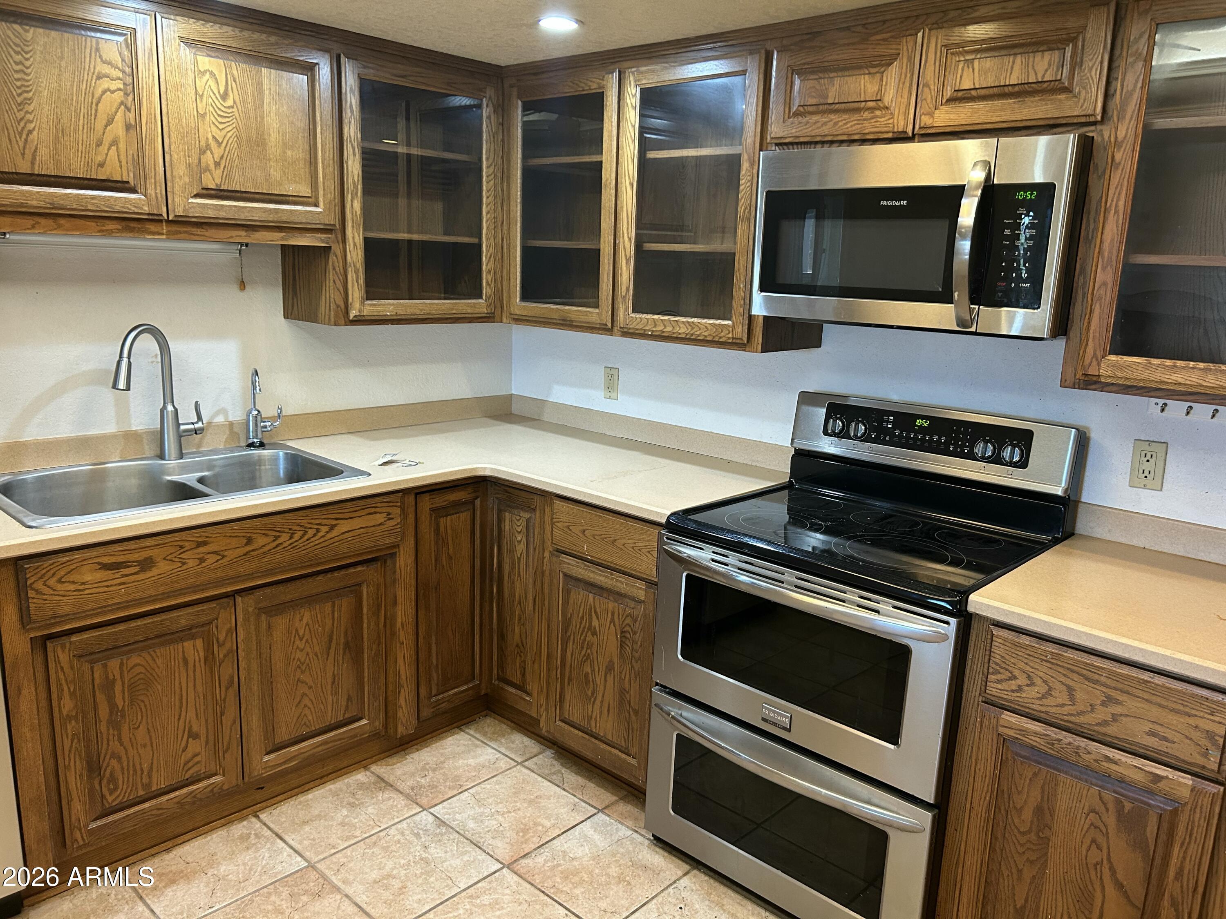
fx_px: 921
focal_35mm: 26
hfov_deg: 67.3
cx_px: 613
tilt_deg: -12.2
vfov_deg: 53.1
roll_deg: -2.1
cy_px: 460
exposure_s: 1/60
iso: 200
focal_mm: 5.7
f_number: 1.5
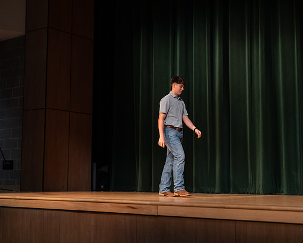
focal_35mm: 59
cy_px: 121
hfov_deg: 31.9
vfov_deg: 25.8
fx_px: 529
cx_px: 167
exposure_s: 1/320
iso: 500
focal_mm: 50
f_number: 1.2
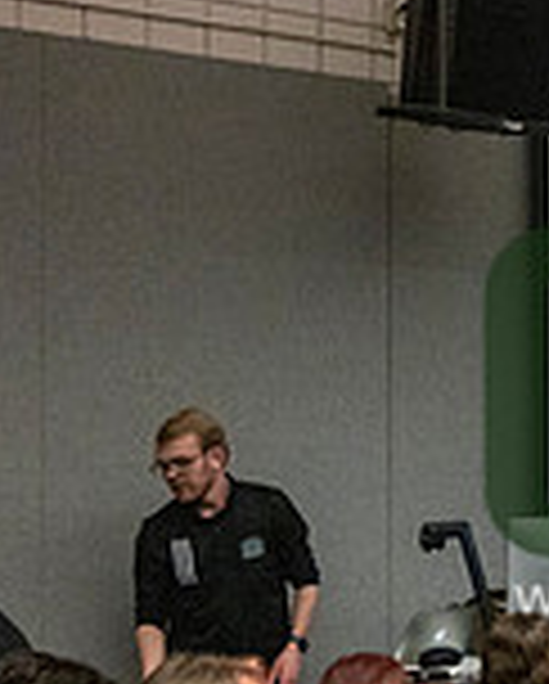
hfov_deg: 16.3
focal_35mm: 86
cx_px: 824
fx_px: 1743
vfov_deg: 22.1
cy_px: 439
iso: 10000
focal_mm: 24
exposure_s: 1/500
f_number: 4
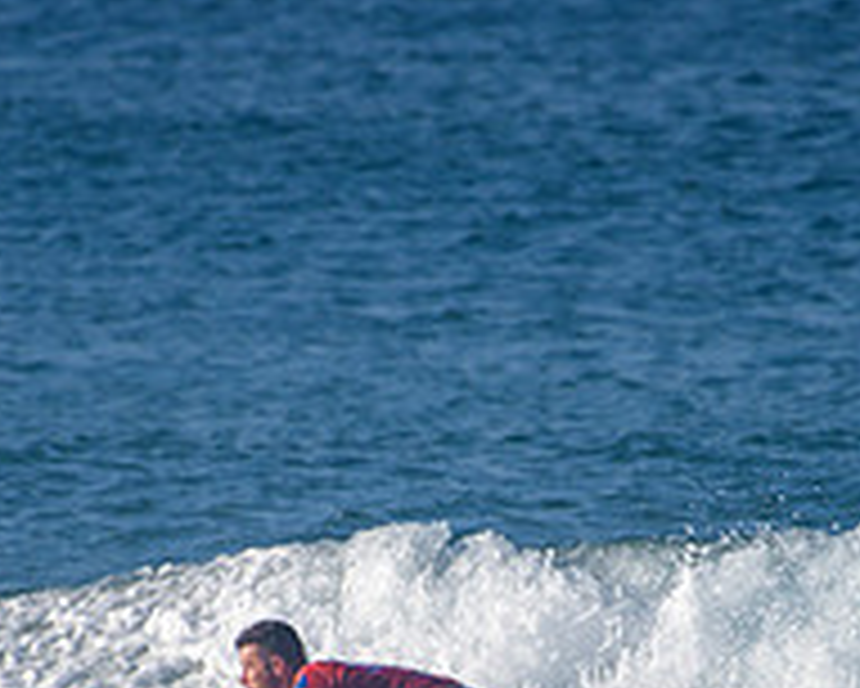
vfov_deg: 1.1
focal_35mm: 1472
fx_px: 37485
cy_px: 758
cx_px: 441
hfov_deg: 1.3
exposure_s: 1/2000
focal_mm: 500
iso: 250
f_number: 5.6
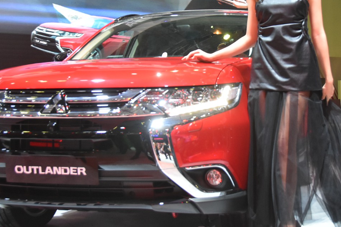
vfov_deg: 22.2
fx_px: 578
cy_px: 75
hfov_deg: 32.6
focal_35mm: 61
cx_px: 233
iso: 1400
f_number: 3.8
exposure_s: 1/125
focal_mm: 24
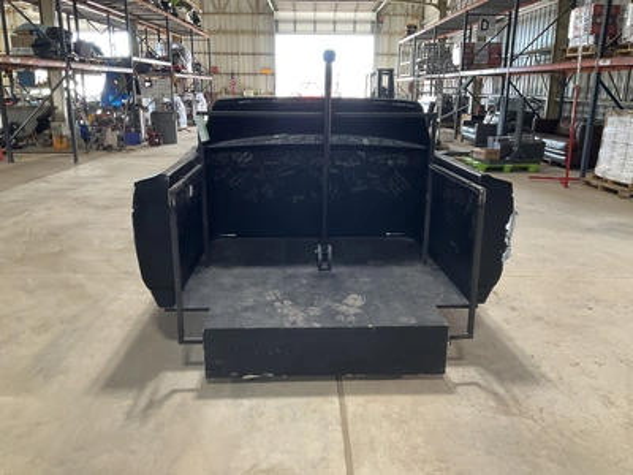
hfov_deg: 61.7
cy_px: 238
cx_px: 316
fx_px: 530
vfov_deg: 48.2
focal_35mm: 29
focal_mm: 3
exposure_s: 1/60
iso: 100
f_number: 1.8
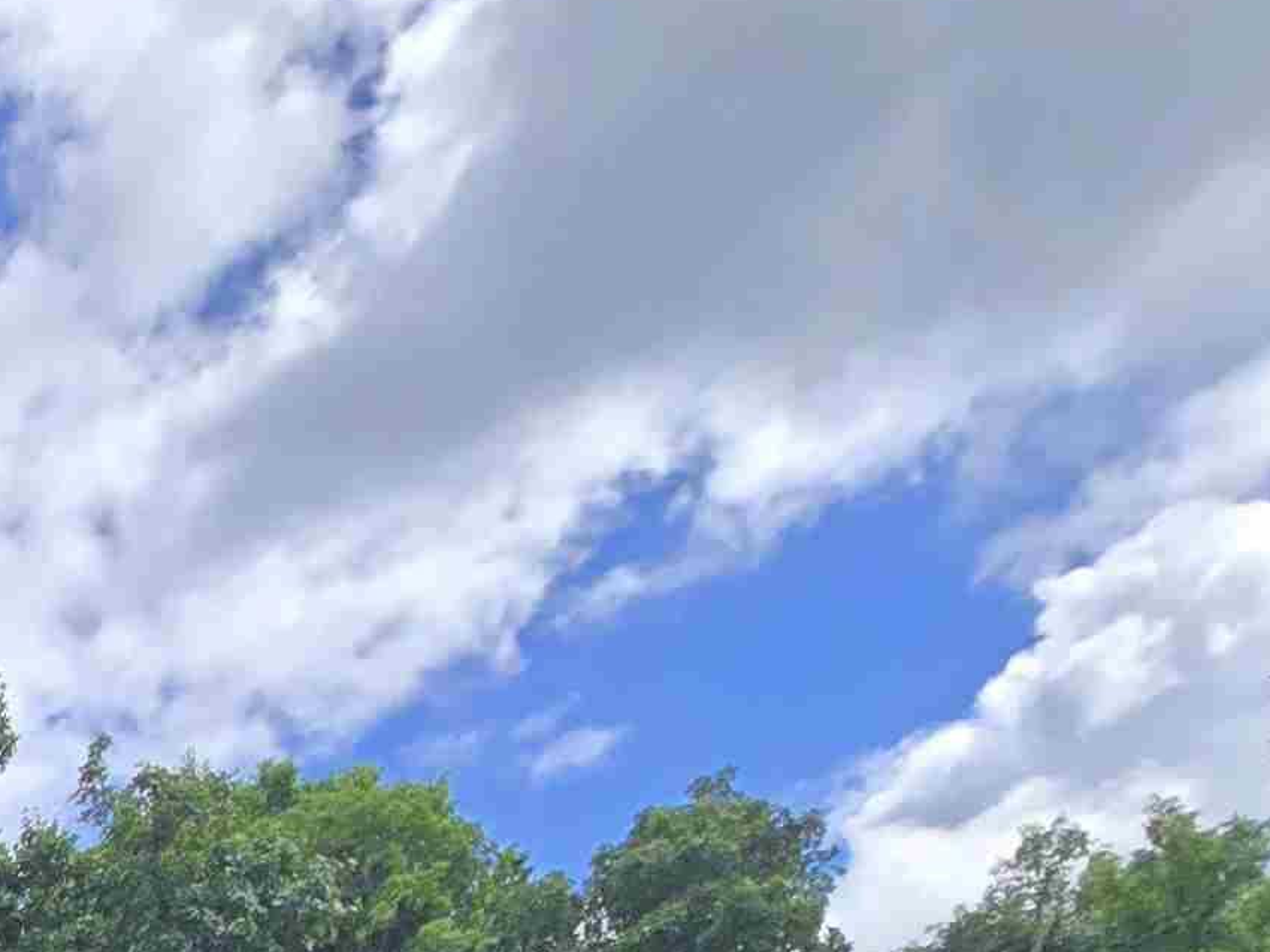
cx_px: -843
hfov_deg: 24.7
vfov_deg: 21.2
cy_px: 1699
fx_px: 1724
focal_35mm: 47
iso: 50
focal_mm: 2.2
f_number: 2.2
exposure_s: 1/1593
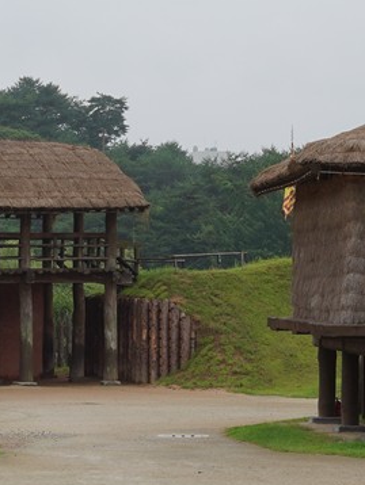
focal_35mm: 188
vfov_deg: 10.5
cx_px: 73
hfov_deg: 7.9
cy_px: 309
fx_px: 2640
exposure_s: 1/80
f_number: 14
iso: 200
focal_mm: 35
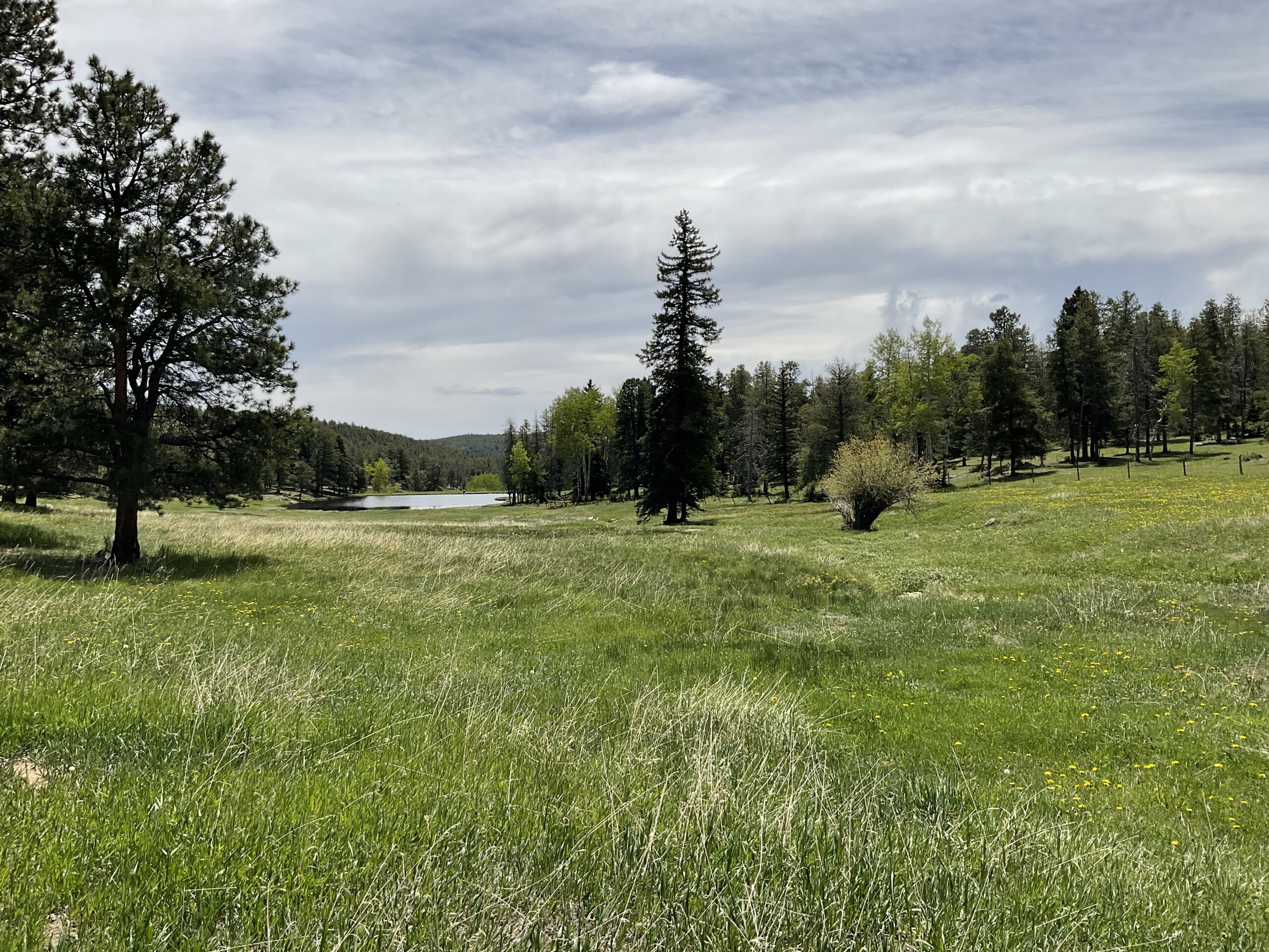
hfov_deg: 61.7
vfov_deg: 48.2
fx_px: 1063
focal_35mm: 29
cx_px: 634
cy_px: 476
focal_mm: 3
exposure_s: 1/3788
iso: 16
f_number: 1.8
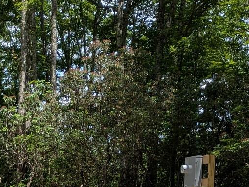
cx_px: 9
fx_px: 719
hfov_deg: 19.2
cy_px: 254
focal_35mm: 100
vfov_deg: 14.1
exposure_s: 1/1316
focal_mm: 5.43
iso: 49
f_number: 1.89
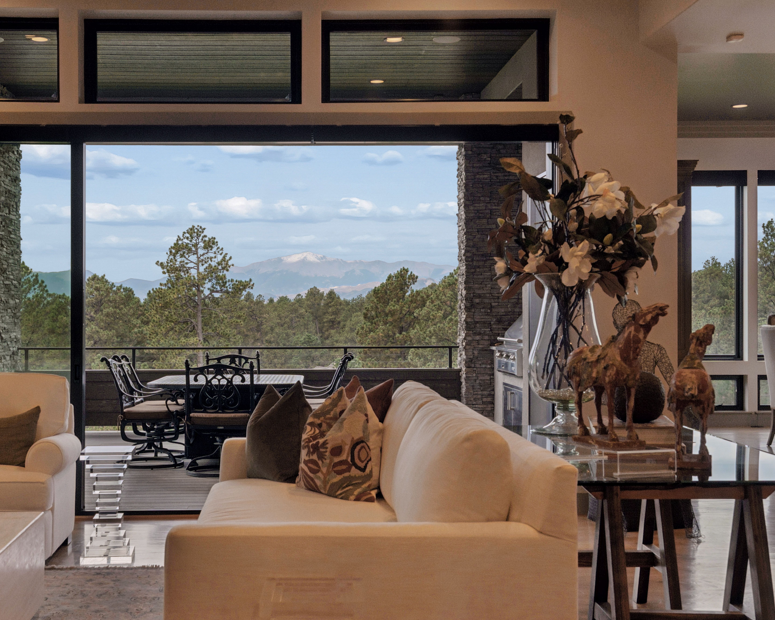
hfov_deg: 39.4
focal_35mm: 47
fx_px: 1078
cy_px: 311
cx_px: 311
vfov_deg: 32.1
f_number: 11
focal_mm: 41
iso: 500
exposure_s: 1/200
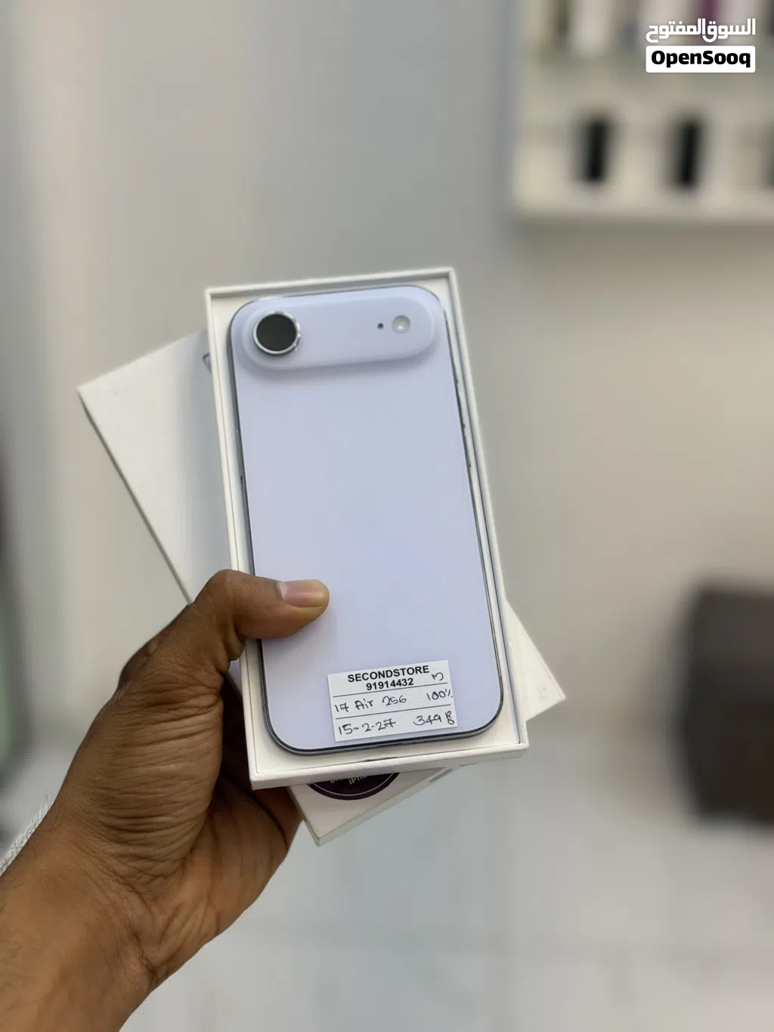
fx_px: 1431
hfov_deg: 30.3
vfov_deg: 39.7
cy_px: 516
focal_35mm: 48
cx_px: 387
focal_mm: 6.76
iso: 64
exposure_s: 1/428
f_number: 1.78
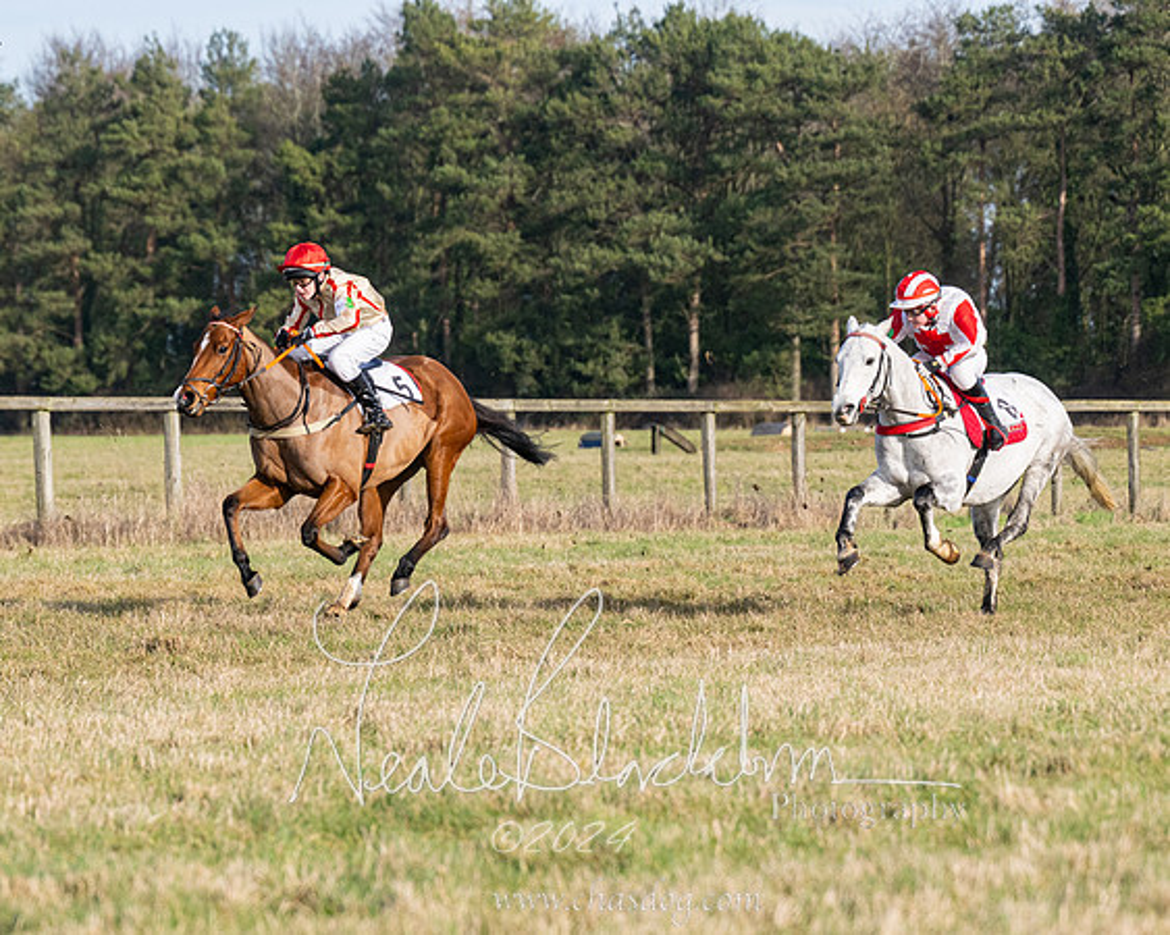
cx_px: 467
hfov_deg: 9.2
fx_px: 7293
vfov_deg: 7.3
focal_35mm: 211
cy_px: 468
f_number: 5
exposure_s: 1/2500
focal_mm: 125
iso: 400
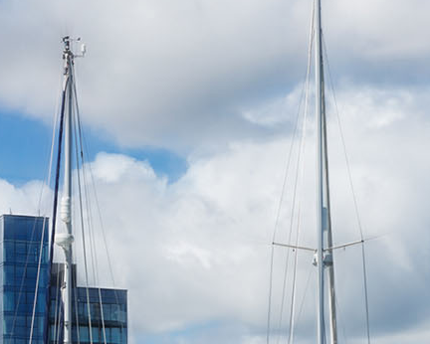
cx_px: 353
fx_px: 1935
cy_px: 379
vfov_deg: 10.1
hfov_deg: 12.6
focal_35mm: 152
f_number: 14
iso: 100
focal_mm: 35
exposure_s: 1/160
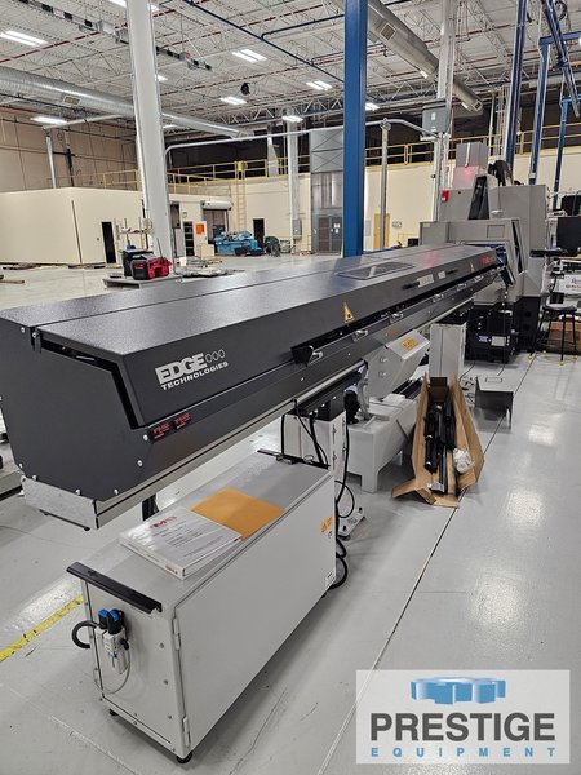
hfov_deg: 58.9
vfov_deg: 73.9
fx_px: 515
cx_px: 290
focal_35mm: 23
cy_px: 388
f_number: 1.7
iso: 400
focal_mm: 6.3
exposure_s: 1/170
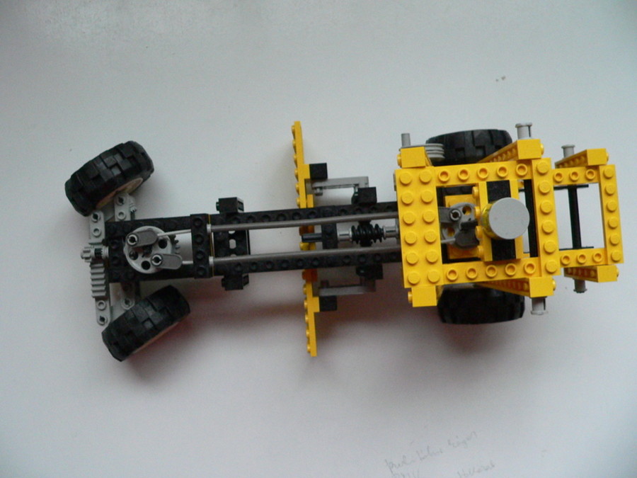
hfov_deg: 51.4
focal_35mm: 36
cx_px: 318
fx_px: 662
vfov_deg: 39.7
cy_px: 239
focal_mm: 6
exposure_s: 1/40
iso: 400
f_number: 2.8
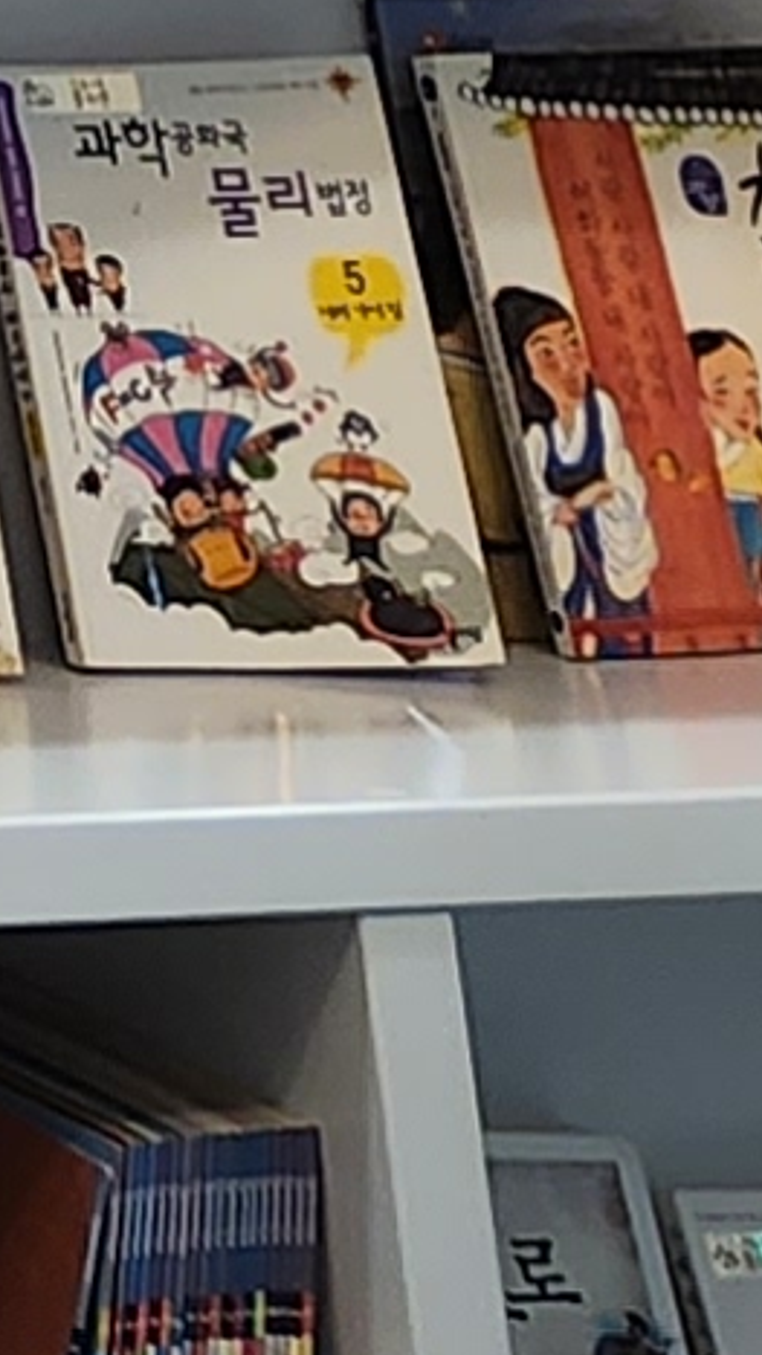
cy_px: -1601
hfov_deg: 7.6
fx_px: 4350
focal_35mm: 121
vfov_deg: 14.0
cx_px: -2106
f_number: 2.2
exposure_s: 1/60
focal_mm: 2.2
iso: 64
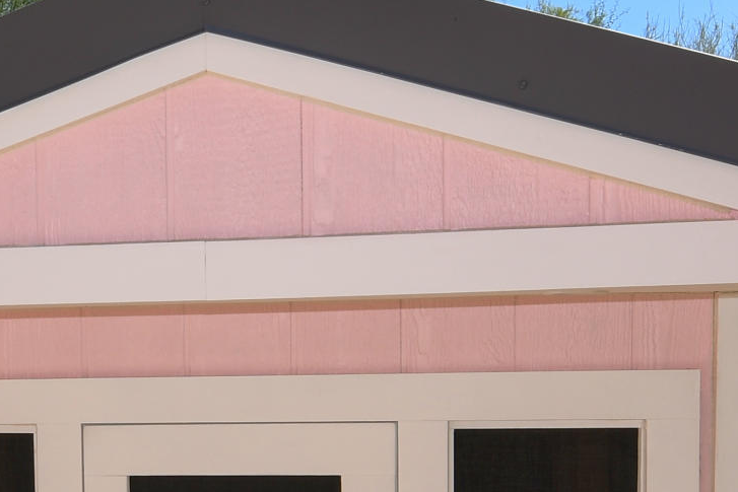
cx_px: 24
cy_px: 405
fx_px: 1353
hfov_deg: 28.8
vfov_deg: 20.4
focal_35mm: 66
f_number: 13
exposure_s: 1/160
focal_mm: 11
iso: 100
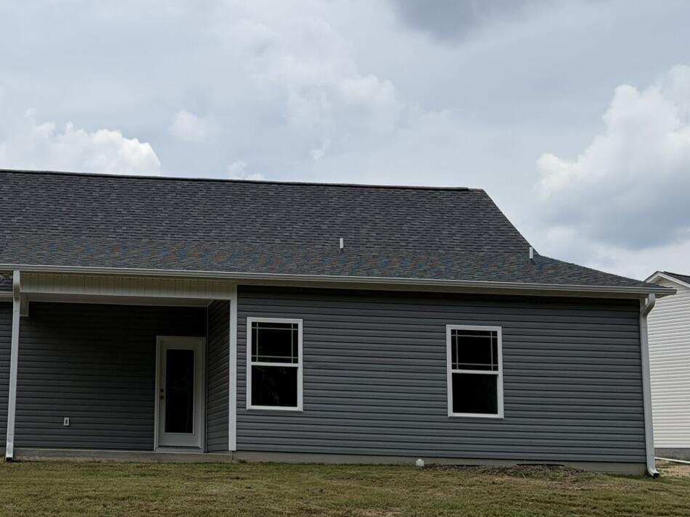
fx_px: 1116
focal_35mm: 56
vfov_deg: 26.1
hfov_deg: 33.4
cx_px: 140
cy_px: 287
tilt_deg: +10.3
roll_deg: -0.6
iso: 50
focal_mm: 5.96
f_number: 1.6
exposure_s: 1/7813
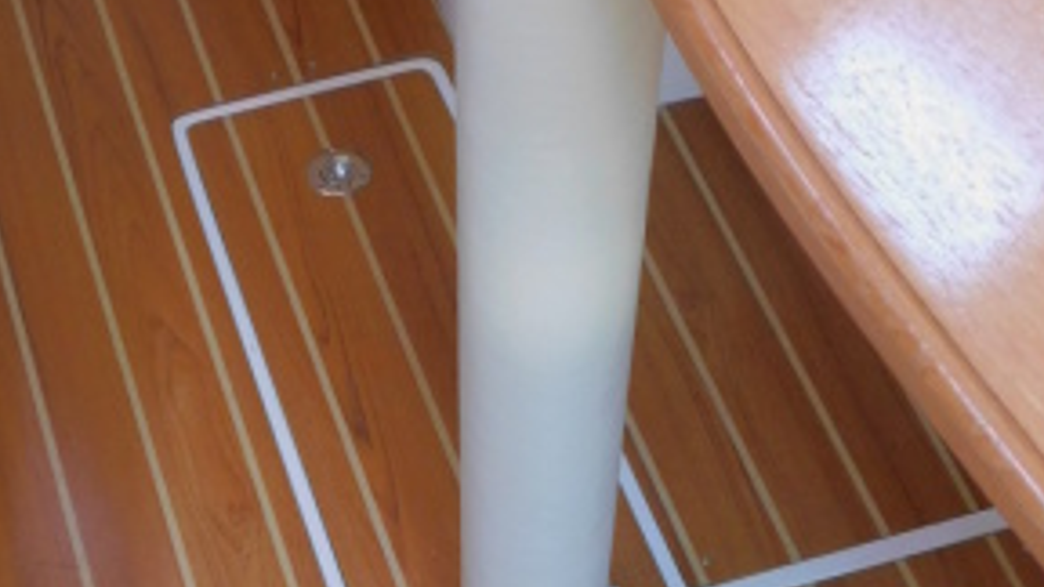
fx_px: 1882
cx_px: 406
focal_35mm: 68
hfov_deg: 30.9
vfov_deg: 17.0
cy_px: 696
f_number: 3.2
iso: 250
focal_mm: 5.3
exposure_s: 1/30
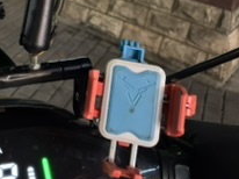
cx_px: -20
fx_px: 386
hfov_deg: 30.9
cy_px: -26
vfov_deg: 24.1
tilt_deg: -17.3
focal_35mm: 56
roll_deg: -6.1
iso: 800
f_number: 1.78
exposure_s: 1/17
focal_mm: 6.76
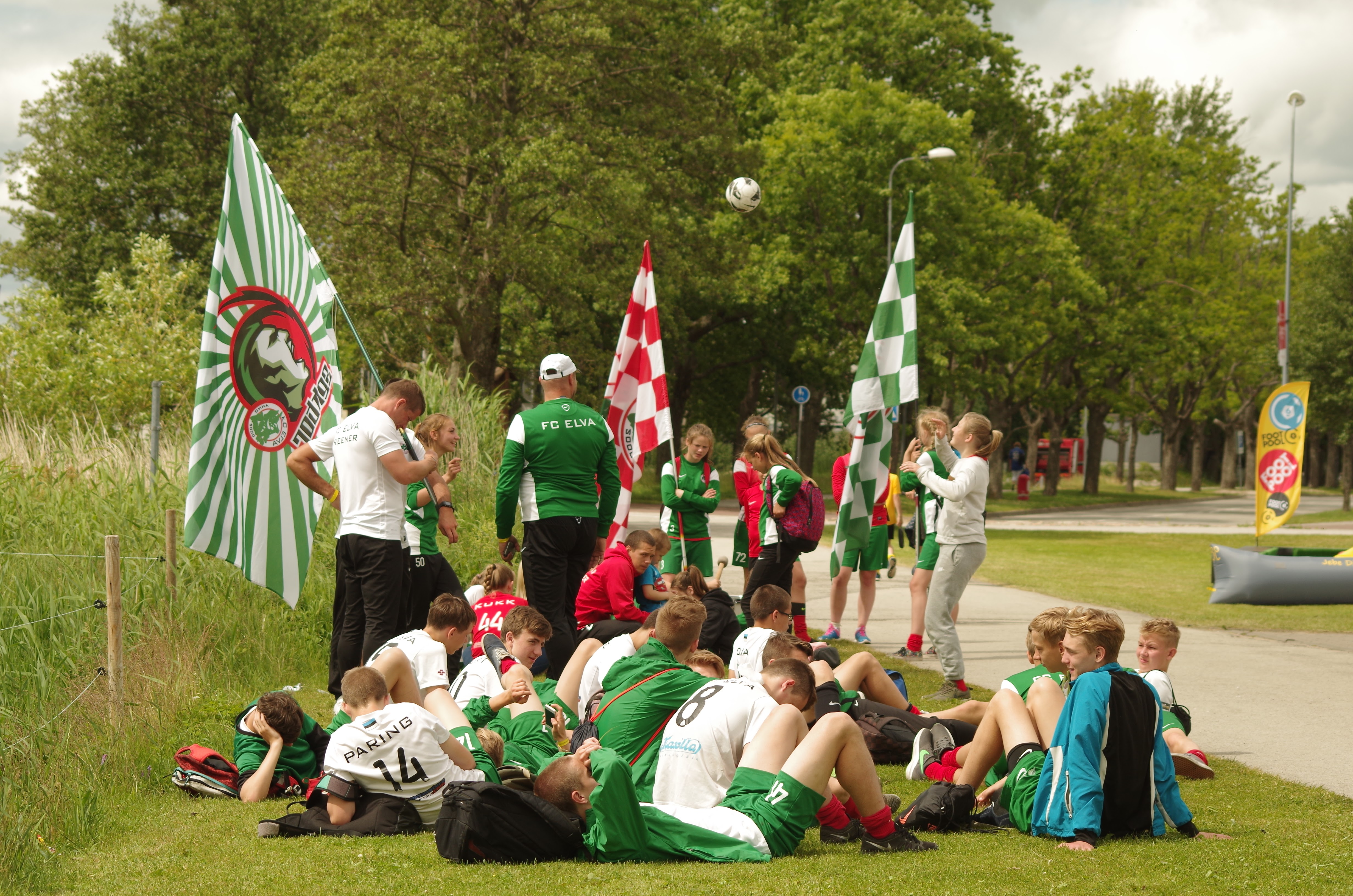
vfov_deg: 13.0
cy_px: 448
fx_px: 3938
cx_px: 676
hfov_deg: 19.5
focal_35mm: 105
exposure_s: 1/800
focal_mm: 70
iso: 200
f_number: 5
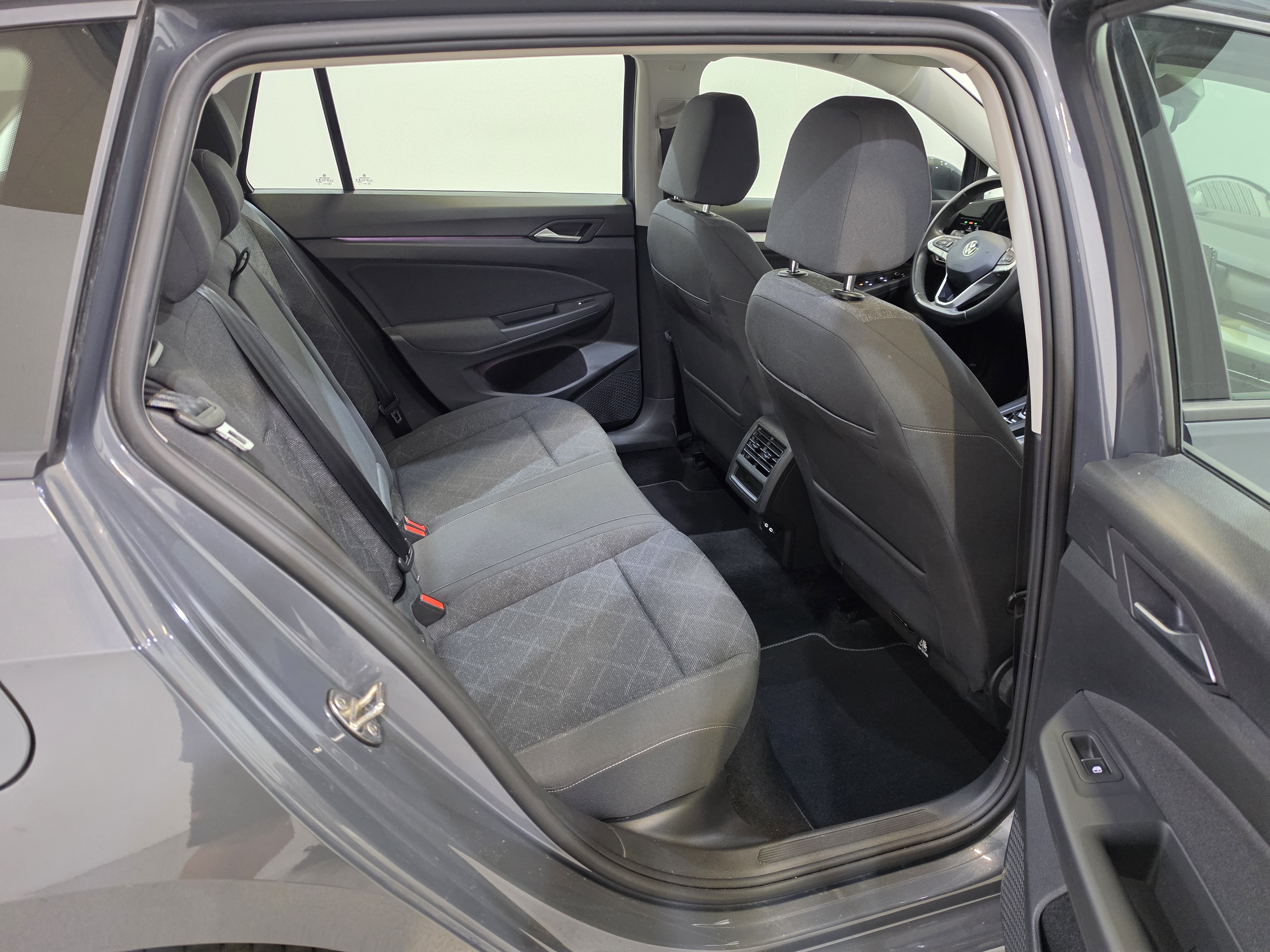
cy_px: 476
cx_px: 635
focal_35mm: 23
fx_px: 844
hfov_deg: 73.9
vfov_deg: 58.9
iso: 500
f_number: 1.4
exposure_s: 1/100
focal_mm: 6.5
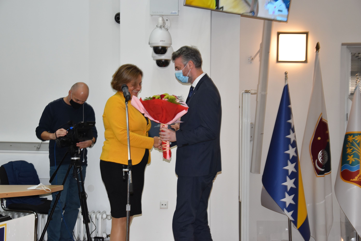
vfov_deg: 19.0
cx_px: 180
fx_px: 723
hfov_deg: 28.1
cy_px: 120
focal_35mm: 72
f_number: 4.8
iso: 800
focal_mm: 48
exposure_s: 1/80
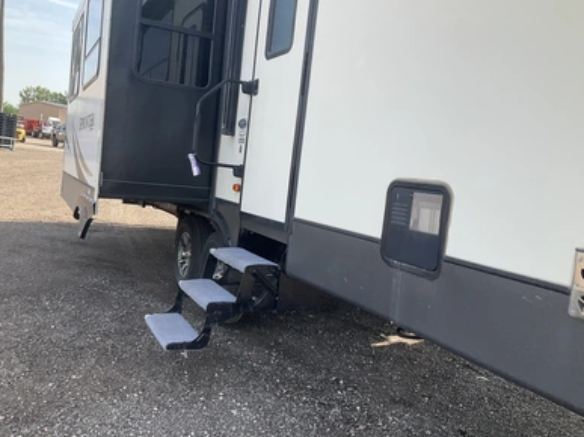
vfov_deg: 46.8
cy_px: 215
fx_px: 506
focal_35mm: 30
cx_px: 294
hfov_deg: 60.0
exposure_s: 1/519
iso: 25
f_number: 1.8
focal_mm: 3
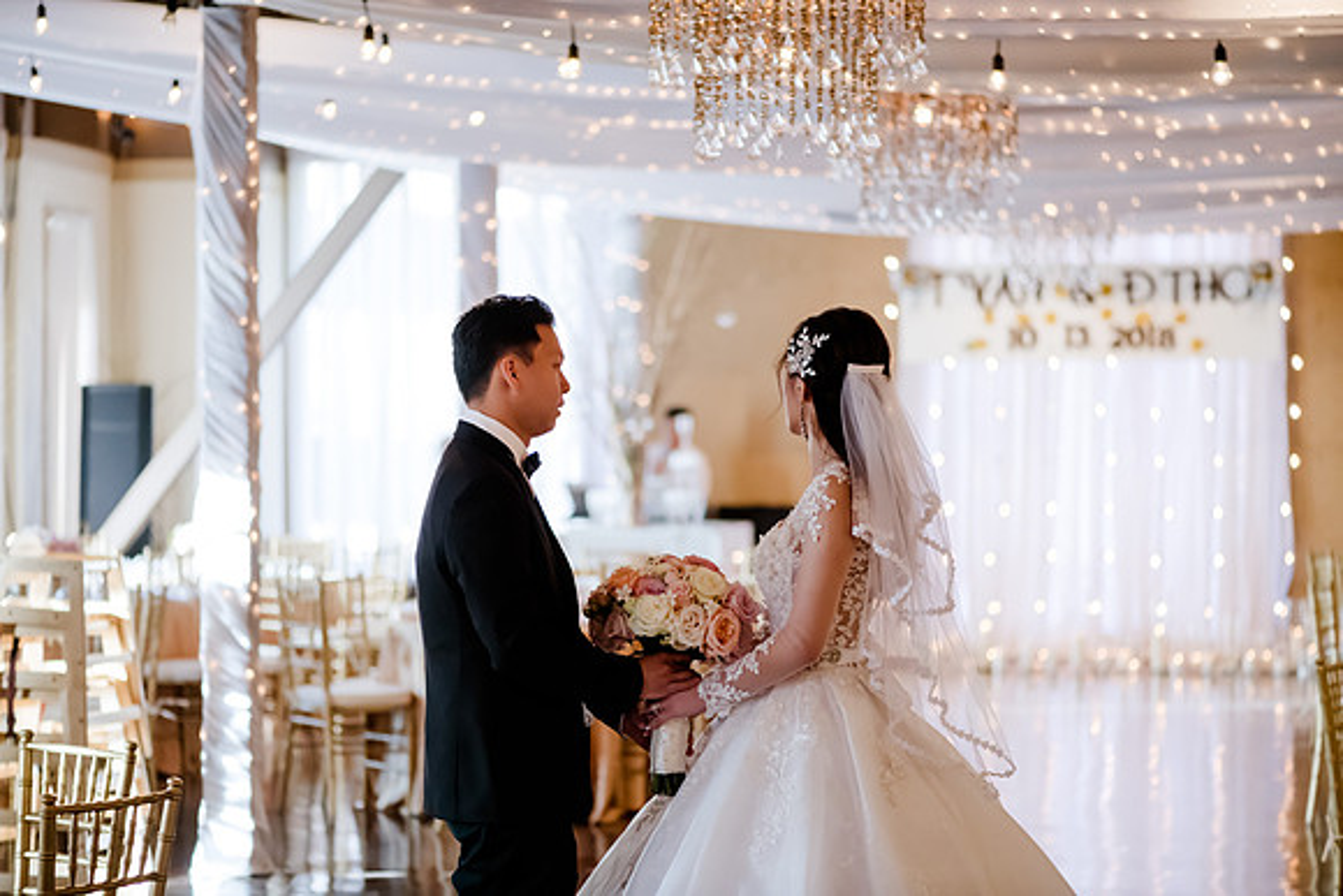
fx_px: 3945
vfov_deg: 13.0
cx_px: 669
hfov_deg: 19.3
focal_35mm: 106
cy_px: 448
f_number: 2.8
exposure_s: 1/320
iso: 2500
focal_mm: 105
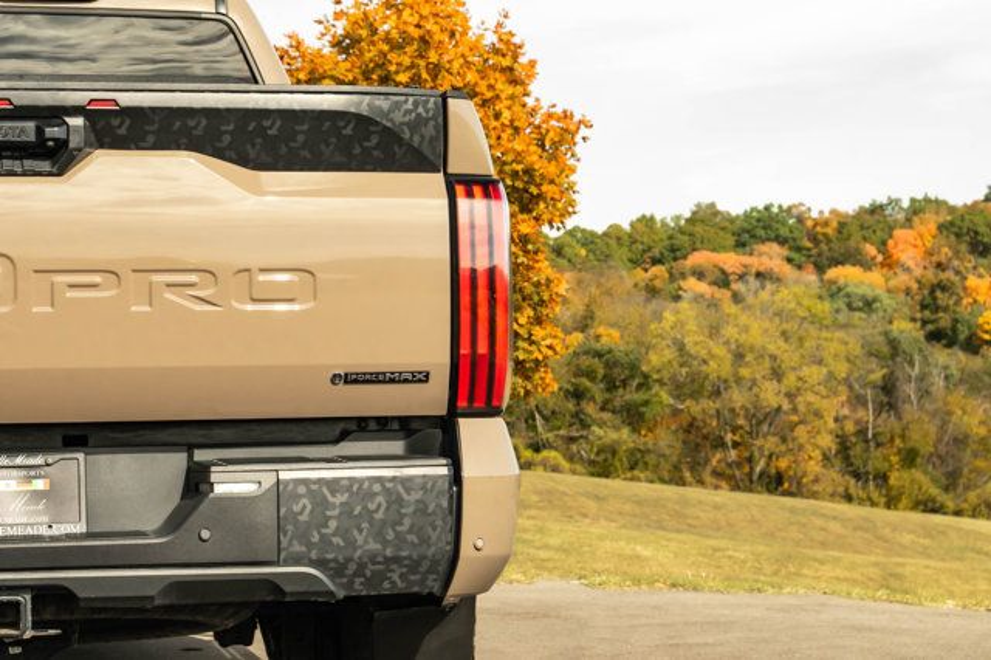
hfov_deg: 21.9
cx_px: 496
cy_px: 330
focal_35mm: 93
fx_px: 2559
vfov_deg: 14.7
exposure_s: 1/500
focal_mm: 62
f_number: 10
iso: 800
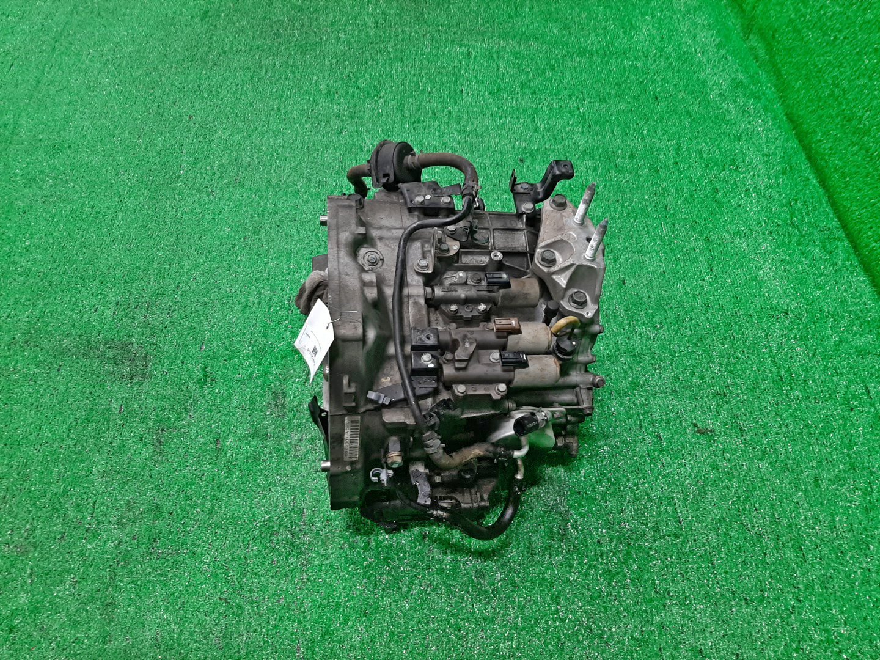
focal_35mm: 26
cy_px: 330
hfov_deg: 67.3
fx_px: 661
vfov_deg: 53.1
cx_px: 440
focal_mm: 3.93
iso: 99
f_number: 1.7
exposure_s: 1/50
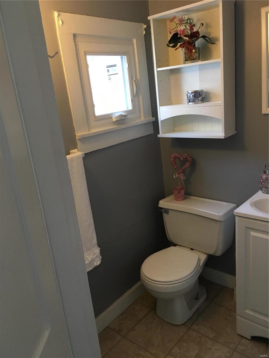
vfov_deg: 61.7
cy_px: 179
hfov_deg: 48.2
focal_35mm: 29
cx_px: 134
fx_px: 300
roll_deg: +7.8
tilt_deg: -18.4
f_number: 2.2
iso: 125
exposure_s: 1/30
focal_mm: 4.15
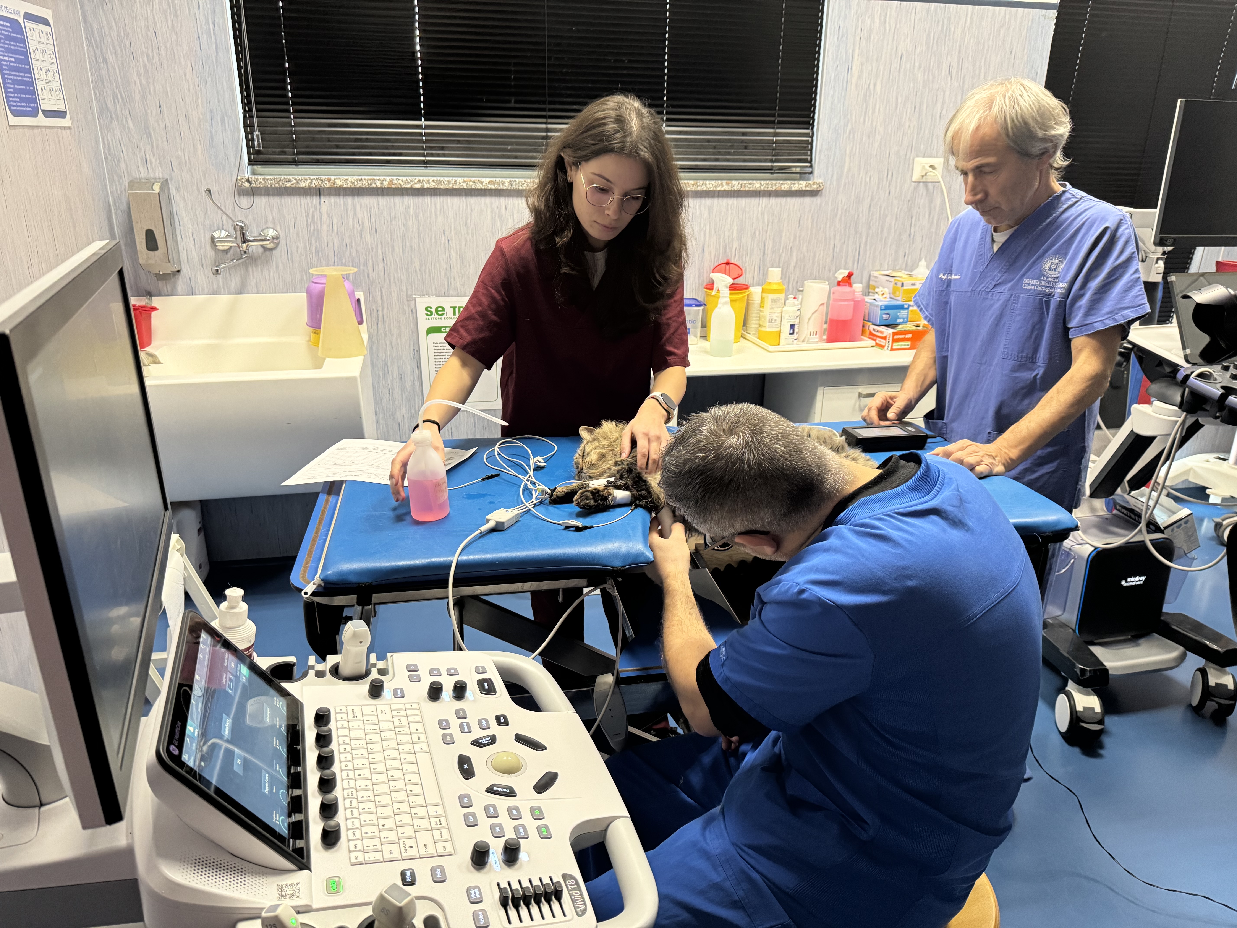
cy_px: 464
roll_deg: -0.5
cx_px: 618
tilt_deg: -19.9
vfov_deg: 56.8
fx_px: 858
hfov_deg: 71.6
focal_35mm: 24
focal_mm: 6.76
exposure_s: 1/60
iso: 400
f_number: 1.78
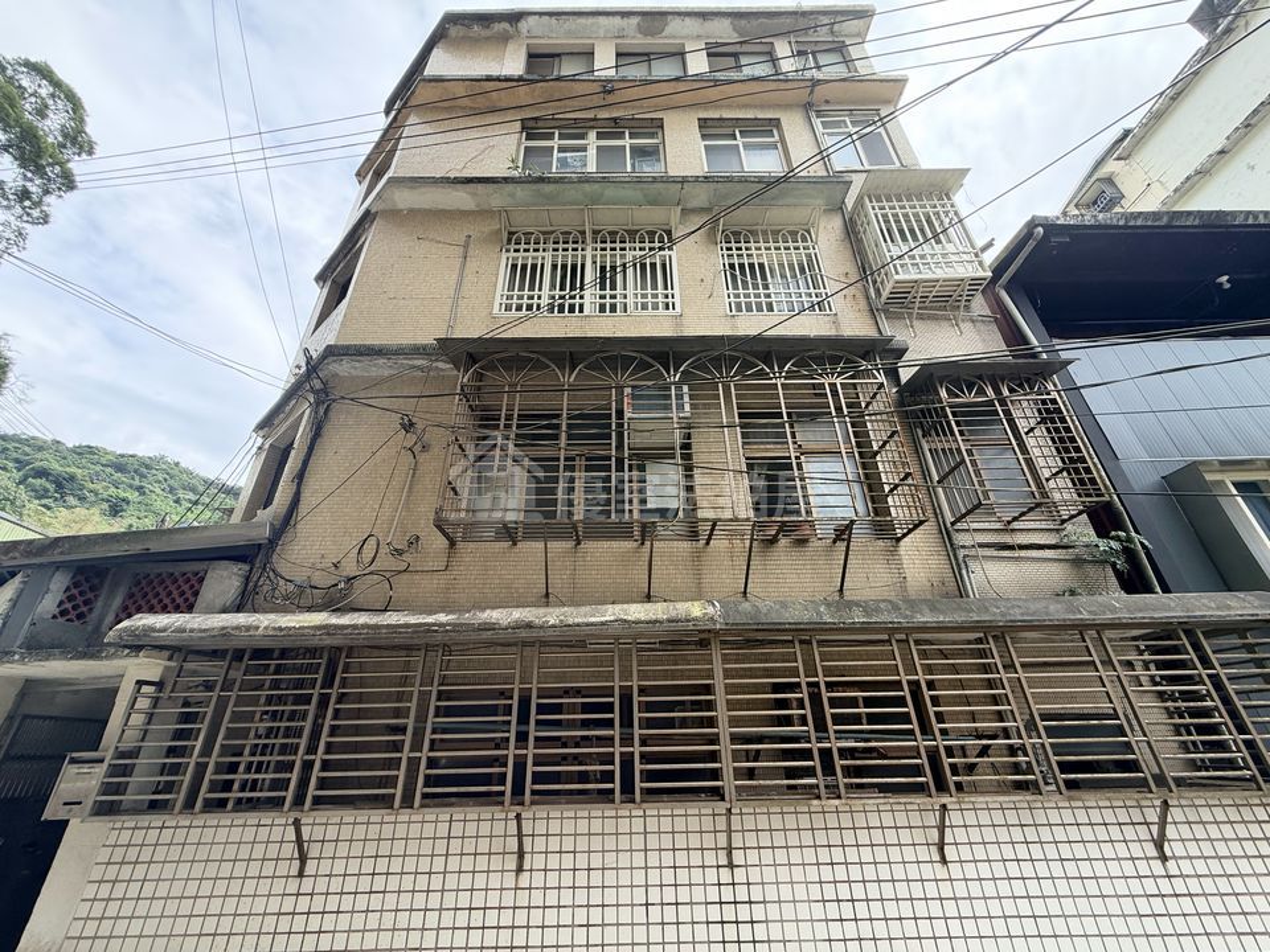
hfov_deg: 102.1
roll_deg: +3.0
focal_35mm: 14
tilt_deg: +27.5
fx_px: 514
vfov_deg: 85.7
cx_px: 635
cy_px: 476
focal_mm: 2.22
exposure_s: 1/228
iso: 50
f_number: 2.2
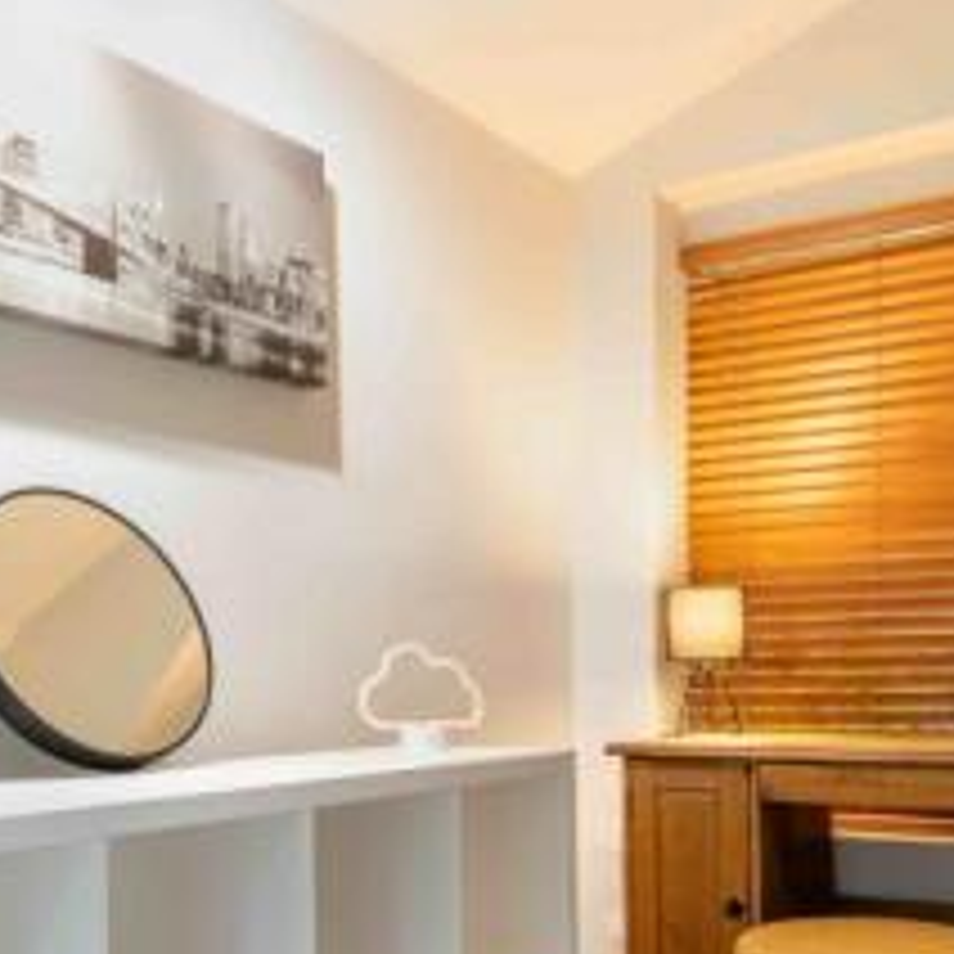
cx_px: 520
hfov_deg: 40.0
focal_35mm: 42
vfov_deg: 39.2
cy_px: 682
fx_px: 1310
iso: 800
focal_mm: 16
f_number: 9
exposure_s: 1/15
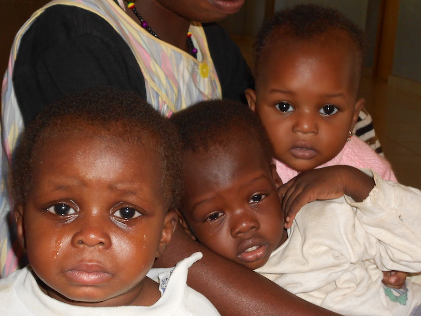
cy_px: 158
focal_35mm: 56
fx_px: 681
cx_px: 210
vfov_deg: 26.1
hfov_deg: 34.3
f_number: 4.9
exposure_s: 1/60
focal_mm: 10.3
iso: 200
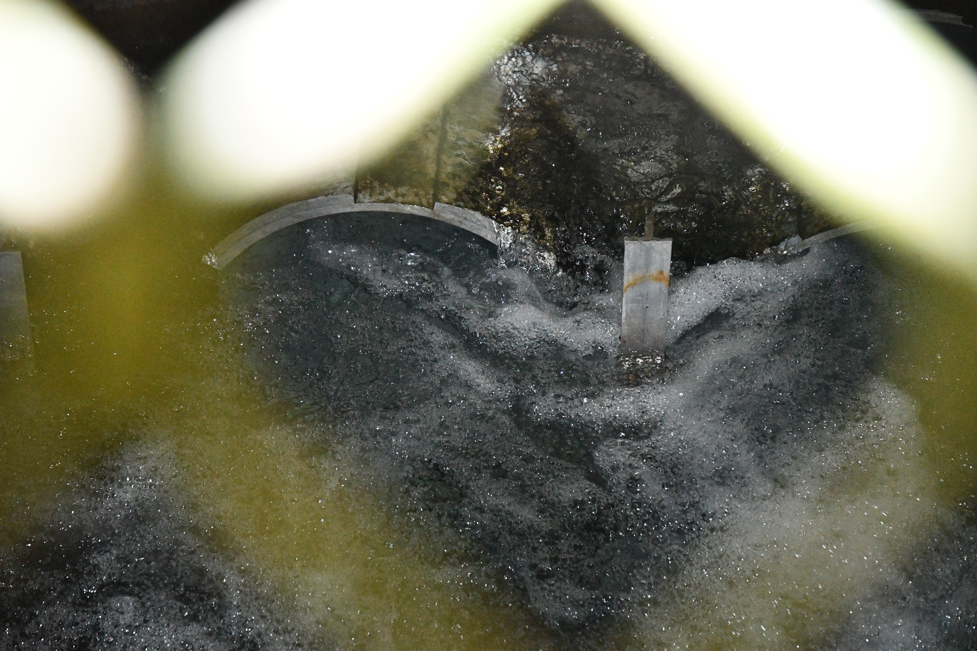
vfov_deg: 11.4
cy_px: 326
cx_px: 488
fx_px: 3256
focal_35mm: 120
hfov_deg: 17.1
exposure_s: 1/250
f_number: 4
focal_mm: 80
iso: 4000
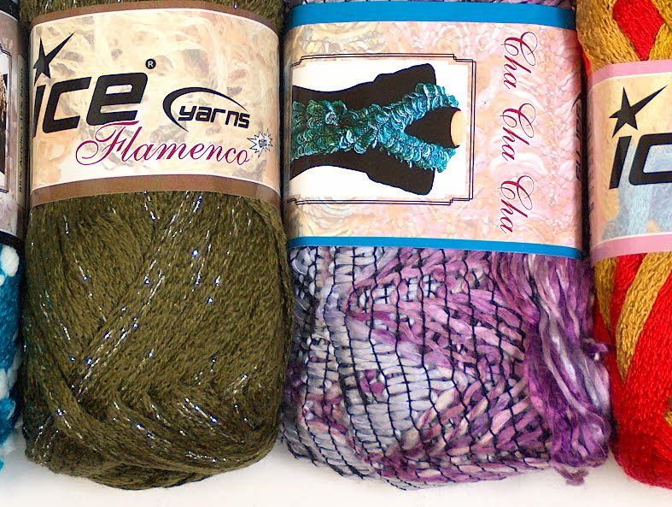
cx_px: 280
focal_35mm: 163
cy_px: 140
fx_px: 3170
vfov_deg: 9.1
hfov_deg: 12.1
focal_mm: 20.29
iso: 200
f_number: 2.9
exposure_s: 1/12.5
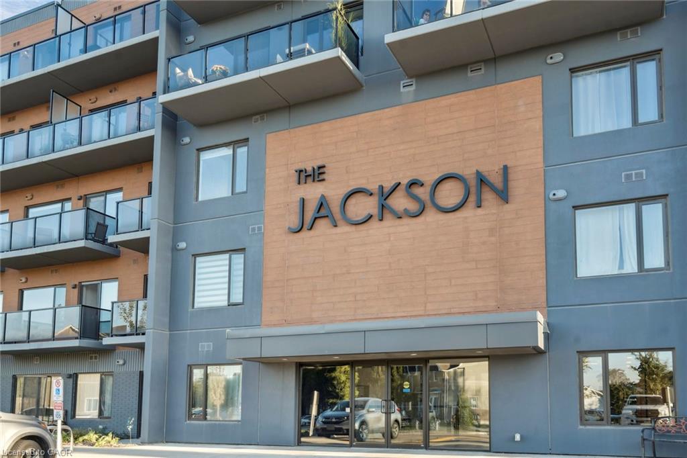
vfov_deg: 43.6
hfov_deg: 61.9
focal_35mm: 30
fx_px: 572
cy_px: 229
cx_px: 344
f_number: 7.1
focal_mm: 30
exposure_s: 1/125
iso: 320
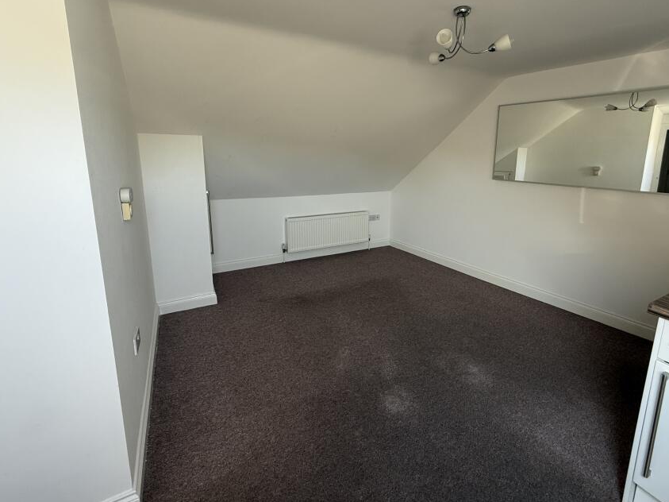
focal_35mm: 17
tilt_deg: -9.9
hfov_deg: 90.6
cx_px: 375
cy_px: 212
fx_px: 329
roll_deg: -1.5
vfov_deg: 74.2
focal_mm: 2.22
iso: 250
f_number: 2.2
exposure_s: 1/99
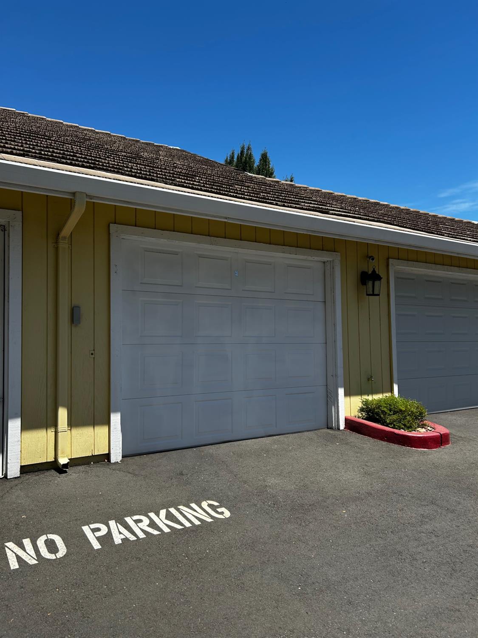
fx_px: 479
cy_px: 319
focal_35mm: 26
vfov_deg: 67.3
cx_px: 239
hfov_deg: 53.1
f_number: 1.5
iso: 50
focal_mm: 5.7
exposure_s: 1/3257
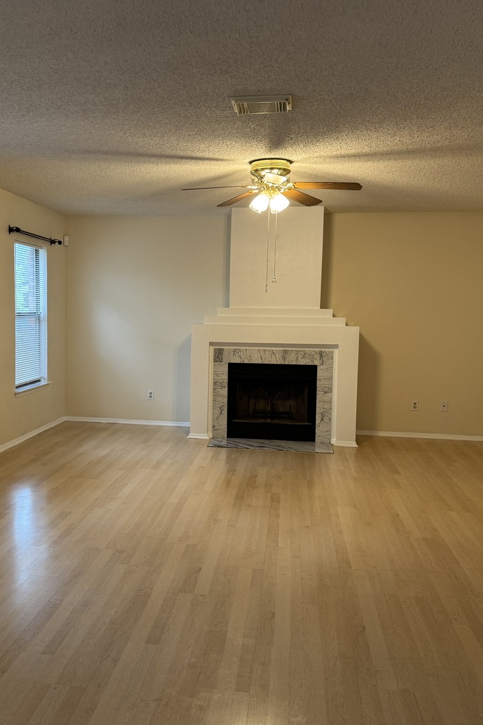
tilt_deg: -4.6
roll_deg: -0.7
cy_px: 362
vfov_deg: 55.8
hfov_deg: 38.6
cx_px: 174
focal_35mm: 34
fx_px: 684
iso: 125
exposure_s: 1/60
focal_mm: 6.76
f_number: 1.78
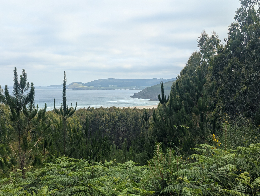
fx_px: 361
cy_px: 98
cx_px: 130
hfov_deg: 39.6
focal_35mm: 48
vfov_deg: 30.3
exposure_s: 1/926
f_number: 1.85
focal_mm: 6.81
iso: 53
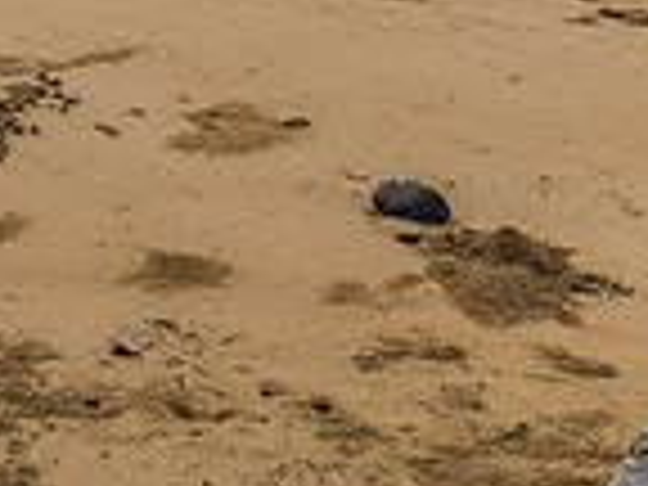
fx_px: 1816
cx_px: -41
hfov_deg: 19.5
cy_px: -287
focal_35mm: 97
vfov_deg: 14.1
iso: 100
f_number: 8
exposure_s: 5
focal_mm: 16
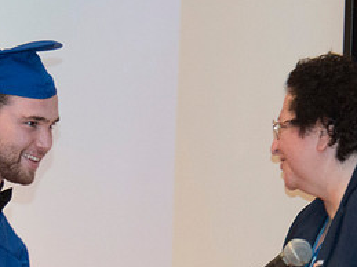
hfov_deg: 5.6
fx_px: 3680
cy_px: 325
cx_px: 171
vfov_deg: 4.2
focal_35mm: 357
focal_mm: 105
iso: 2000
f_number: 5.3
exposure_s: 1/80
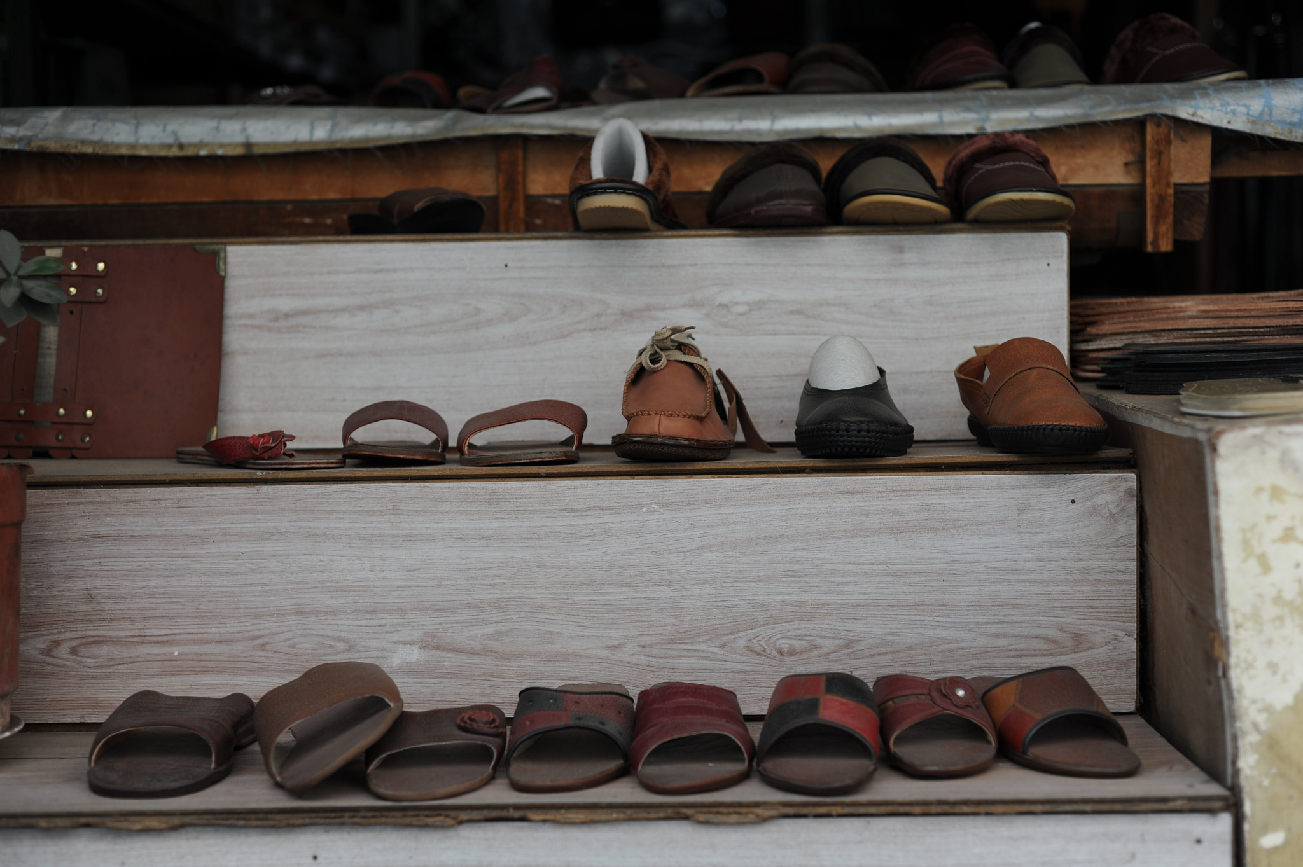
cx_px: 652
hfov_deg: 39.6
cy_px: 434
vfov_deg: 27.0
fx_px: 1809
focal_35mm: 50
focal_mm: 50
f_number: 3.2
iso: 200
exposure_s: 1/160
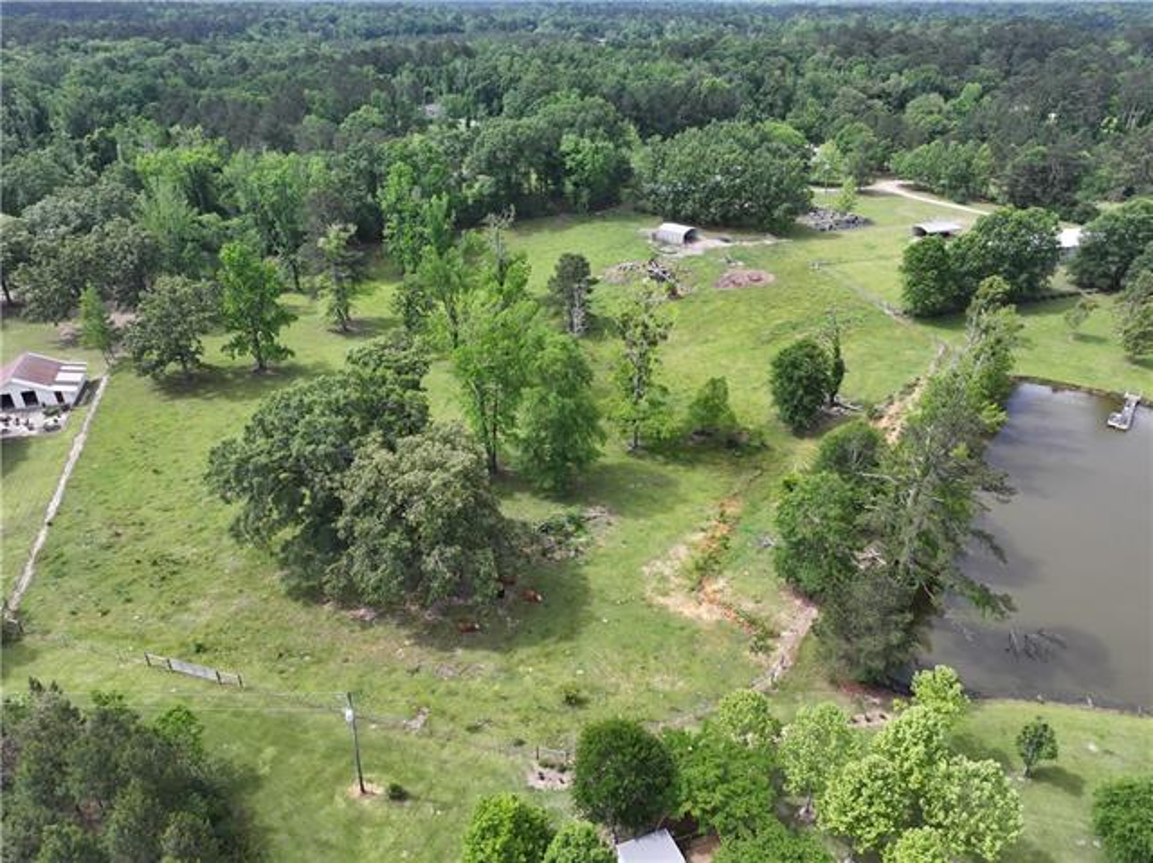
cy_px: 432
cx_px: 576
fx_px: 799
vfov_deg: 56.8
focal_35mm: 24
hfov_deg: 71.6
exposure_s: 1/1000
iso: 100
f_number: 2.8
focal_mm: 12.29
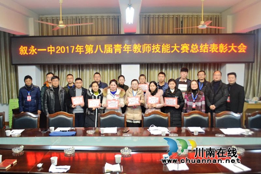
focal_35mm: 33
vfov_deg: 39.9
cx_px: 130
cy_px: 87
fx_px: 239
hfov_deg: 57.2
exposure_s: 1/15
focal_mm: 22
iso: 1100
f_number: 3.8
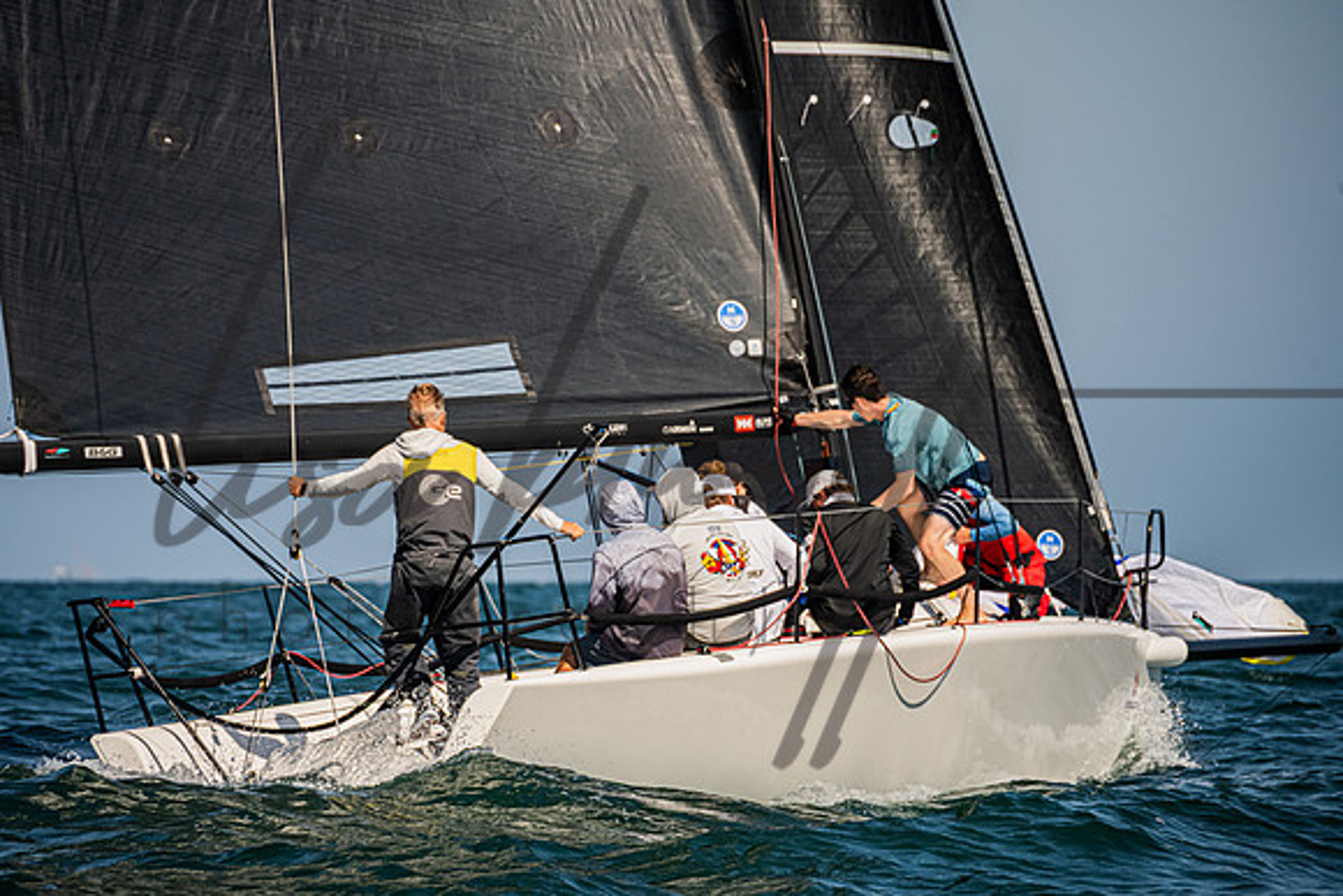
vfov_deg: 4.1
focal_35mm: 340
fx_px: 12670
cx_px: 648
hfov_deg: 6.1
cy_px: 449
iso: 500
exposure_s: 1/2000
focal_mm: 320
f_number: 8
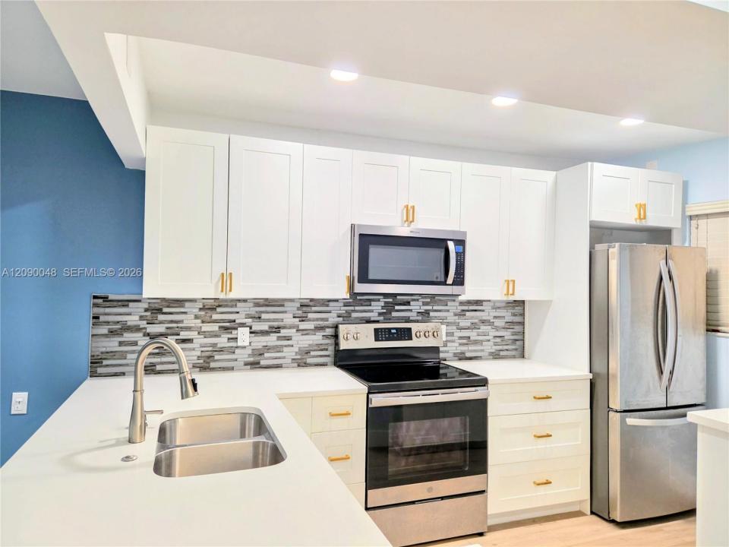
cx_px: 364
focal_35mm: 23
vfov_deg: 58.9
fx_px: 484
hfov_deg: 73.9
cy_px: 274
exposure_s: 1/120
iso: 320
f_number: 1.8
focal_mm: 5.4
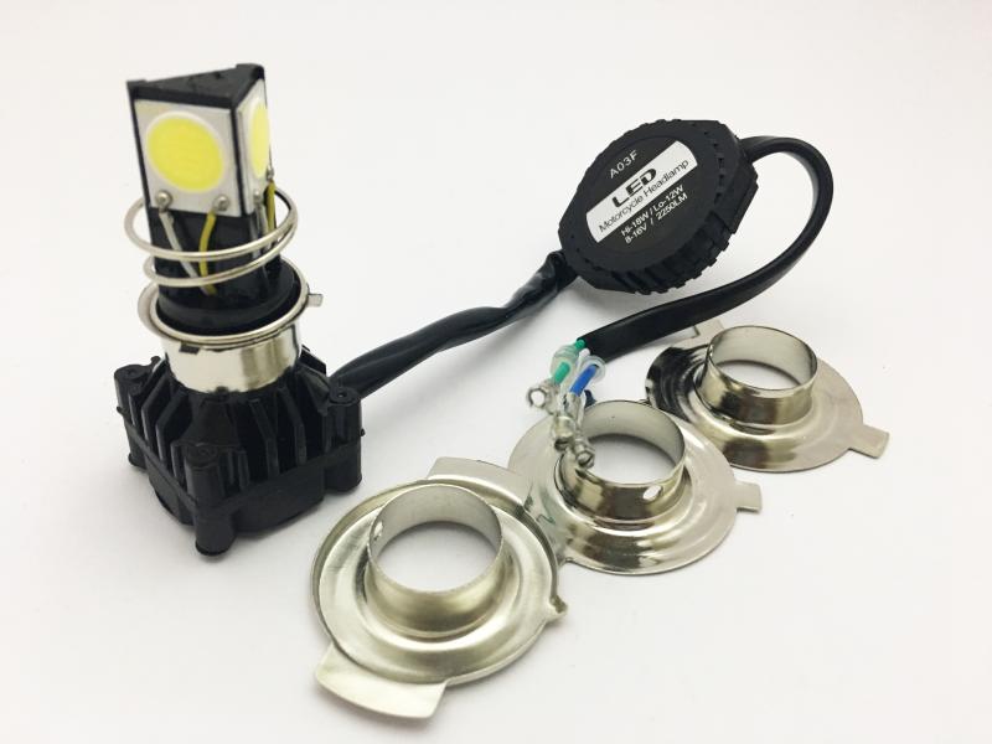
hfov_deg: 61.7
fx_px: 831
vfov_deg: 48.2
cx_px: 496
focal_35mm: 29
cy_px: 372
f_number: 2.2
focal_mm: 4.15
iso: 125
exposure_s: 1/30
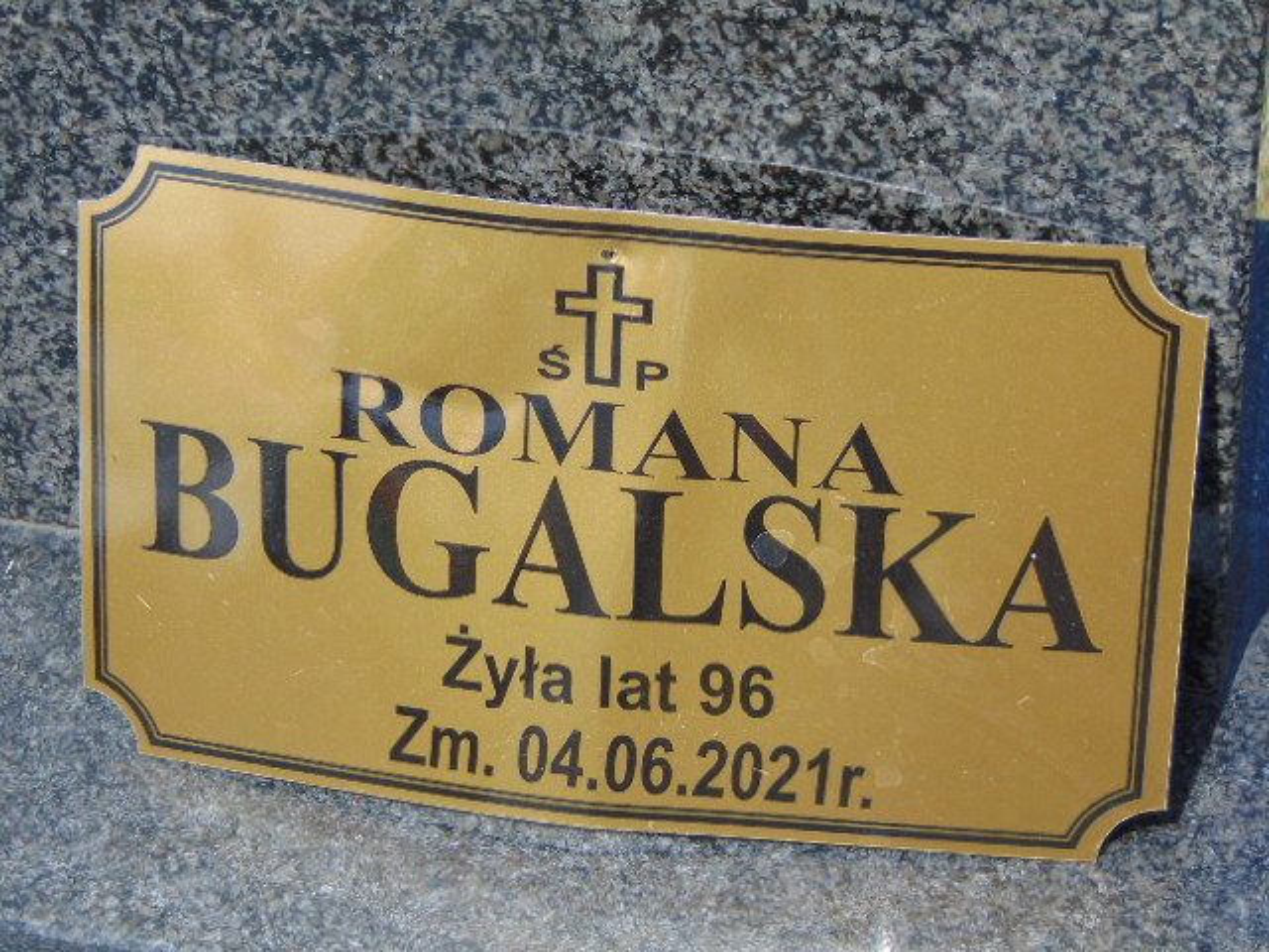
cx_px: 634
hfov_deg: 18.2
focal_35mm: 108
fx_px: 3959
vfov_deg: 13.7
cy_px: 476
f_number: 3.9
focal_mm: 19.4
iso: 80
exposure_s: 1/500
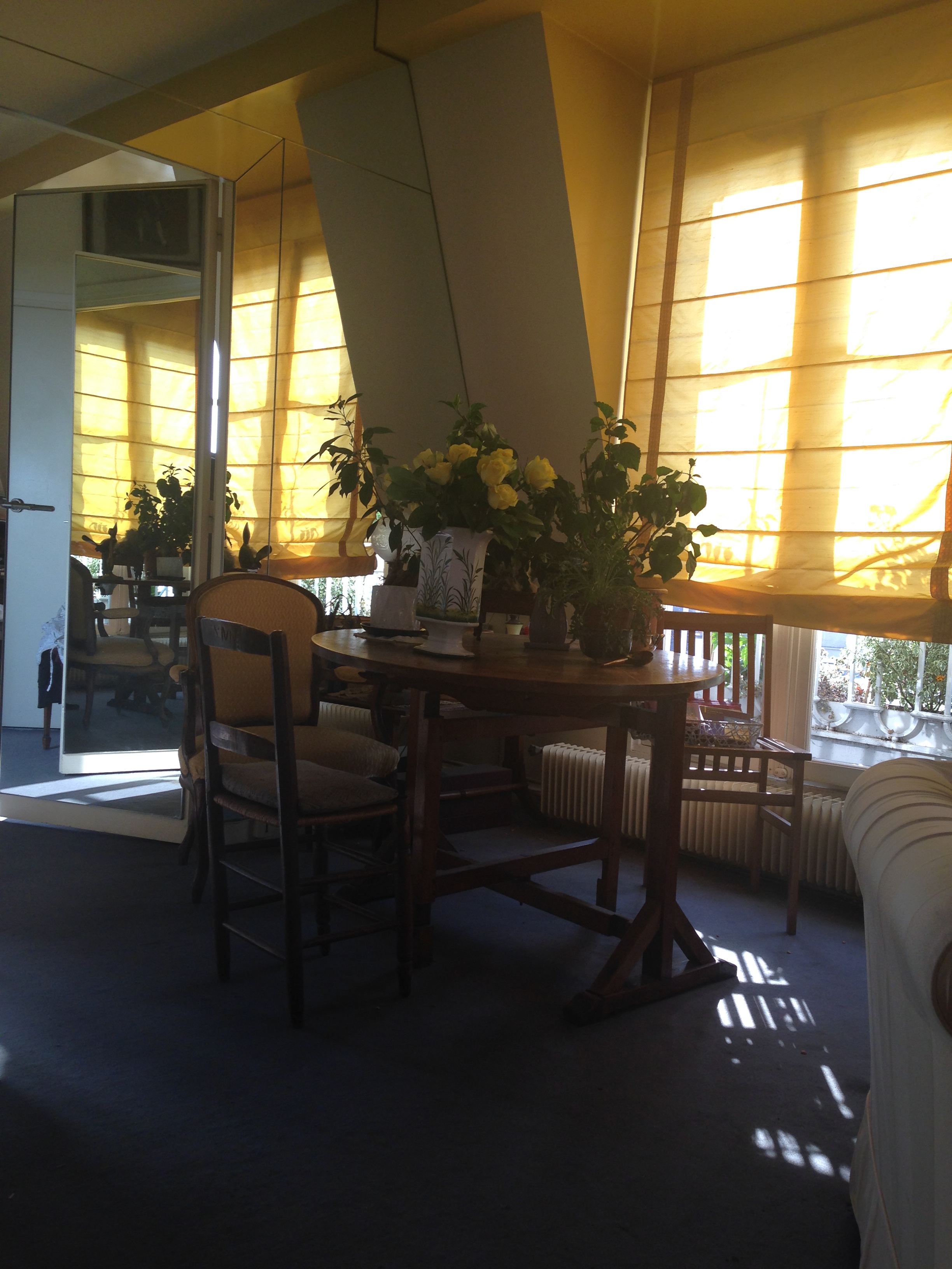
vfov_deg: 55.4
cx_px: 476
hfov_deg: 42.9
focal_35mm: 33
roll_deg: -3.9
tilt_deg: -2.5
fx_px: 1210
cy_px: 634
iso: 50
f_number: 2.4
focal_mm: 4.12
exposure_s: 1/125
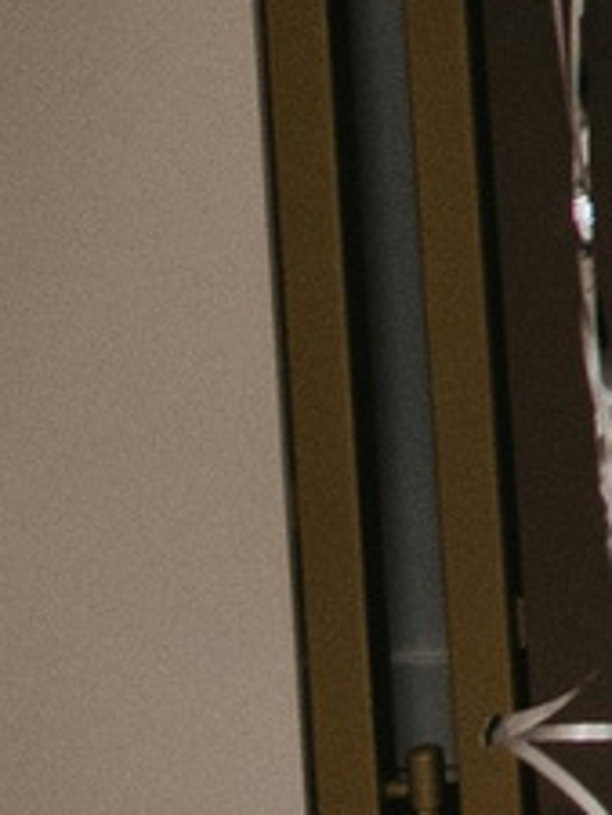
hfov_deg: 3.2
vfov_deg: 4.9
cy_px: -1666
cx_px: 4468
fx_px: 9067
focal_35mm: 385
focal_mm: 35
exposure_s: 1/160
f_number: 4
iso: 400
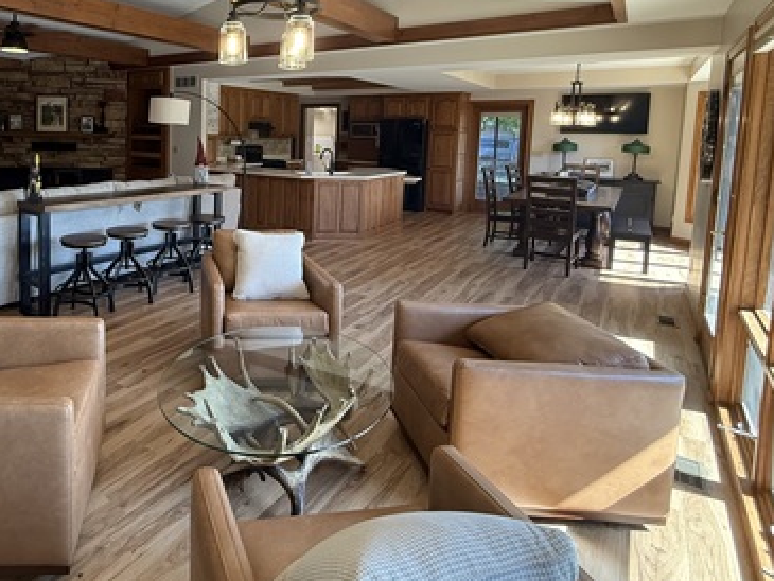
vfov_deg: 56.9
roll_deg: -0.9
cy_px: 170
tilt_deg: -4.6
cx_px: 193
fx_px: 514
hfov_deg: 69.0
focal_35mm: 23
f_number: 2.2
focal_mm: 2.22
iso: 320
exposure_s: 1/120
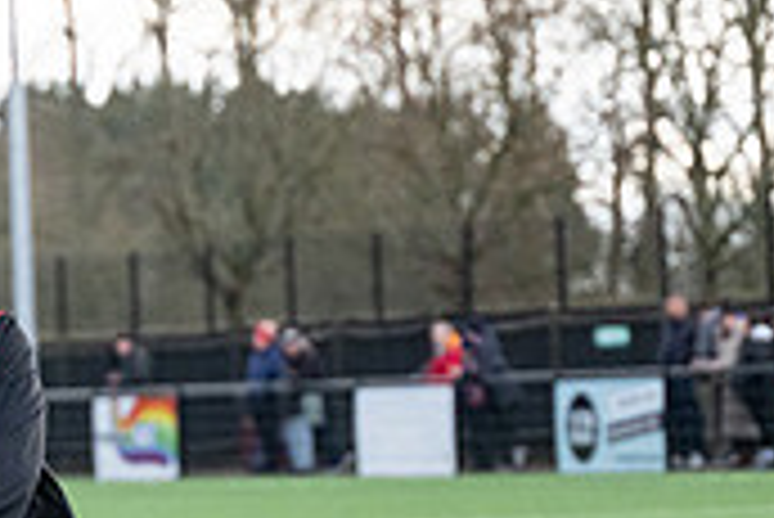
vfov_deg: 3.9
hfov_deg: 5.9
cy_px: 457
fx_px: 7531
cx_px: -54
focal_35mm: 350
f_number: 4
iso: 2000
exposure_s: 1/2500
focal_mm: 104
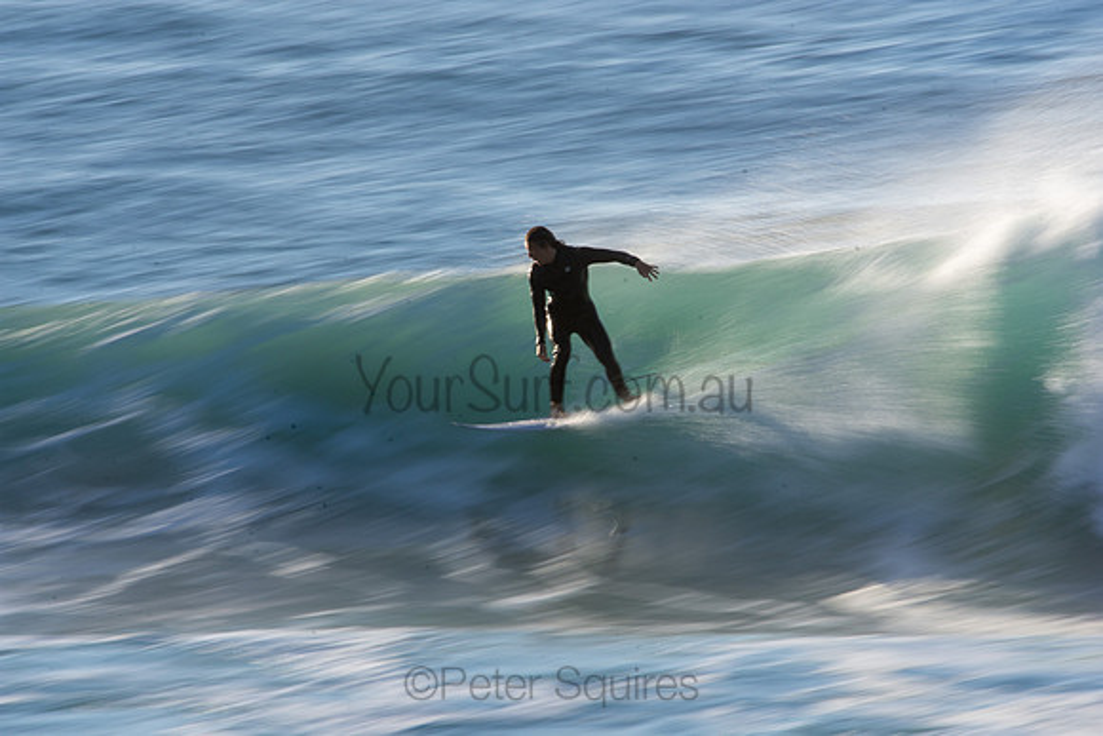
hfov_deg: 2.7
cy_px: 368
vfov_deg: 1.8
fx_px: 22983
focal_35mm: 750
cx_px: 552
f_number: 25
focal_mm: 500
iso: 100
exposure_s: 1/25
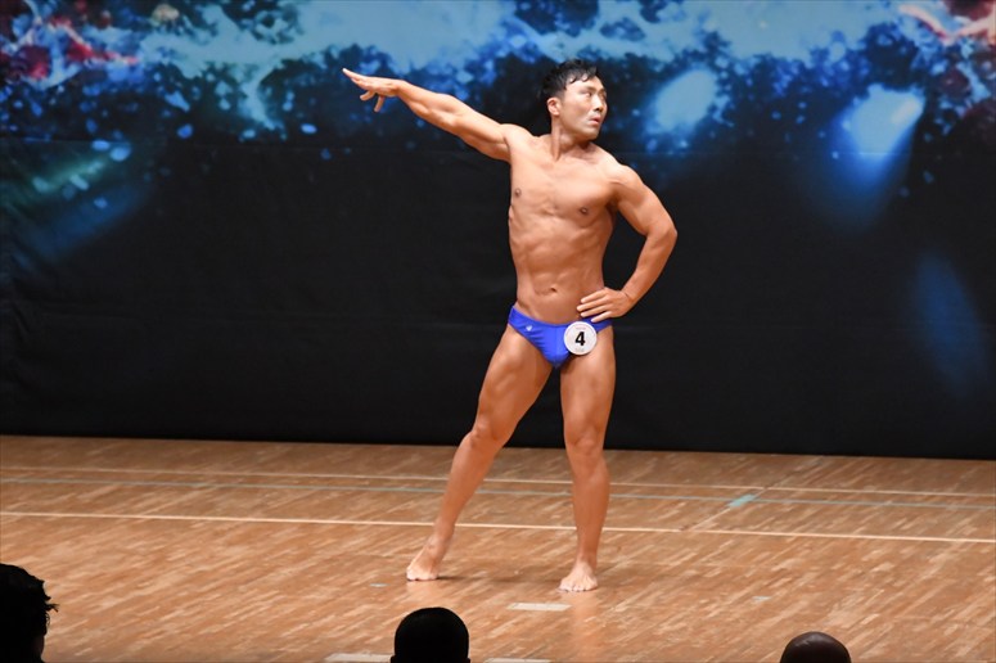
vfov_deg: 5.1
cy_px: 332
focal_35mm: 270
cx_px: 498
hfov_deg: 7.6
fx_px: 7466
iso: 6400
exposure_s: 1/400
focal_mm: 180
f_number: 5.6
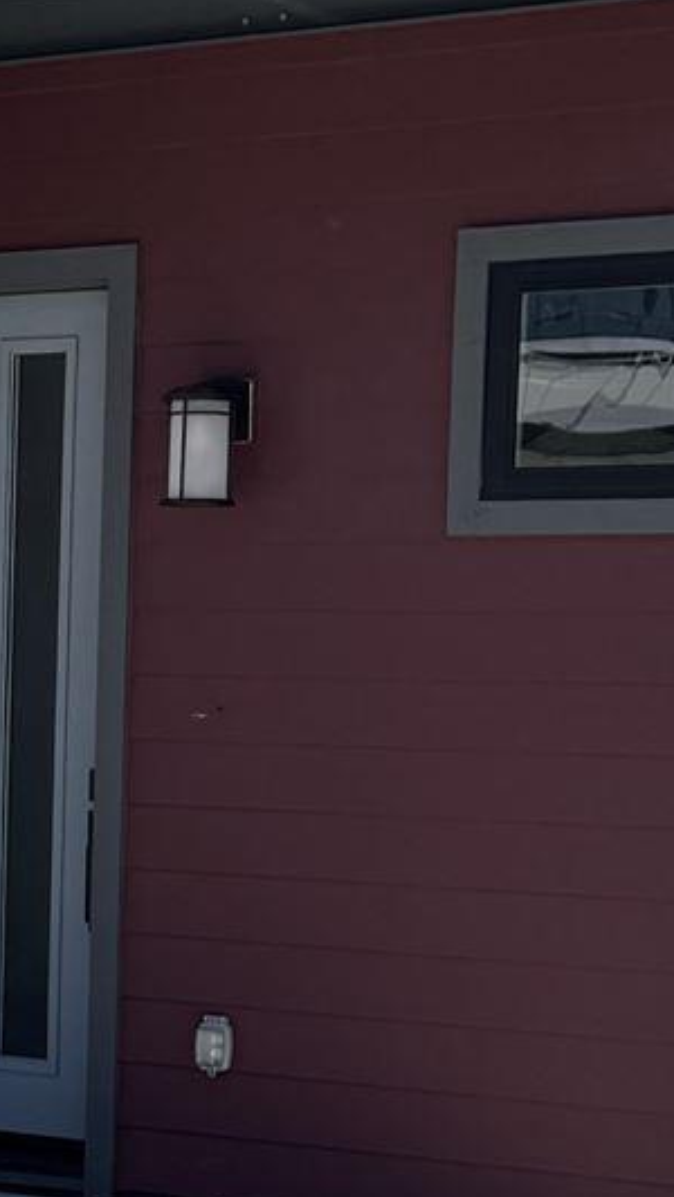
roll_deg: -0.4
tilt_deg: -3.6
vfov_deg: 18.9
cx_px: -404
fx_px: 3589
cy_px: 851
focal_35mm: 113
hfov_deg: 10.3
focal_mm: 6.76
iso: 80
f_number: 1.78
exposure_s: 1/3247
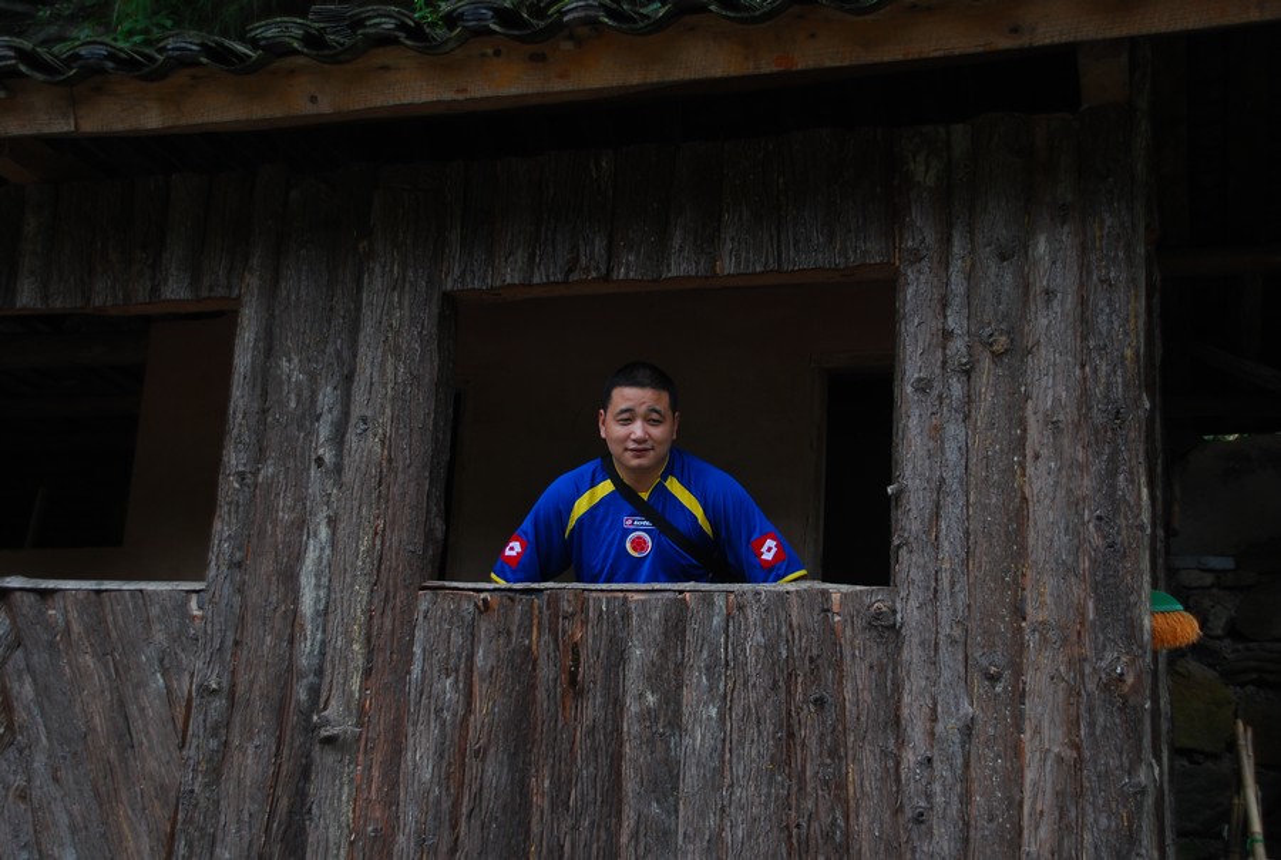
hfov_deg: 41.0
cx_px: 640
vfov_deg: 28.2
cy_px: 430
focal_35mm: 48
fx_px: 1711
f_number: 5
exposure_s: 1/200
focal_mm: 32
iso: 100
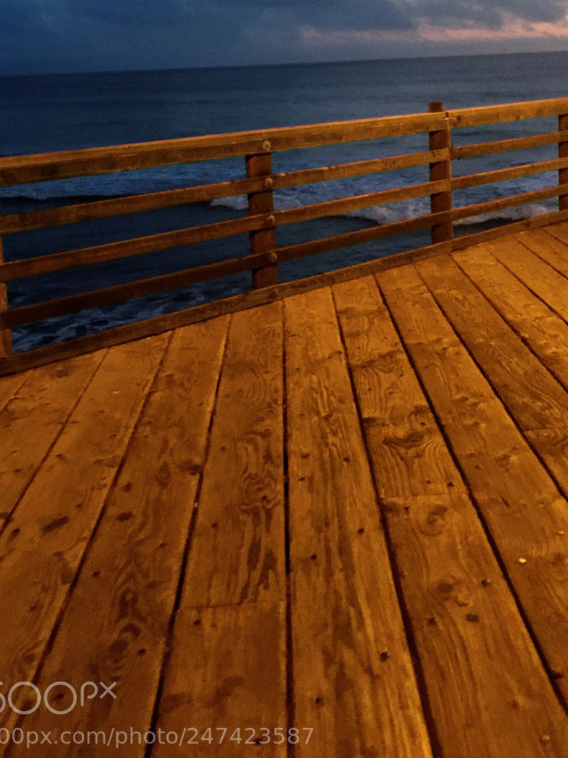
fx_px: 963
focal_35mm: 44
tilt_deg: -6.6
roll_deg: +1.4
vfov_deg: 42.0
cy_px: 218
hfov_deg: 32.6
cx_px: 369
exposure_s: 1/4
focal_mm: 4.15
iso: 64
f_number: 2.2
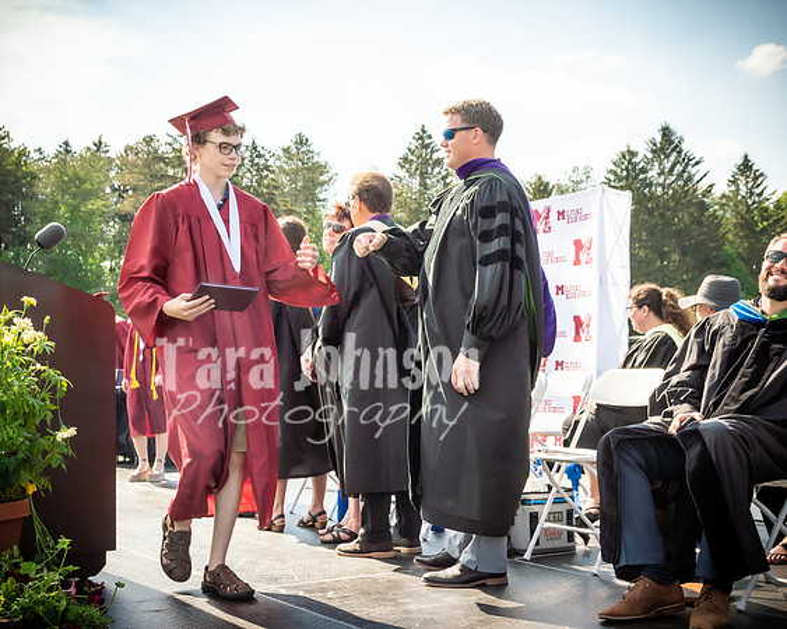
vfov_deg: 30.8
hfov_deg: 38.0
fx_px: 1143
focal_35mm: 49
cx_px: 394
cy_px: 314
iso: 200
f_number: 7.1
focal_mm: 29
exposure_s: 1/800
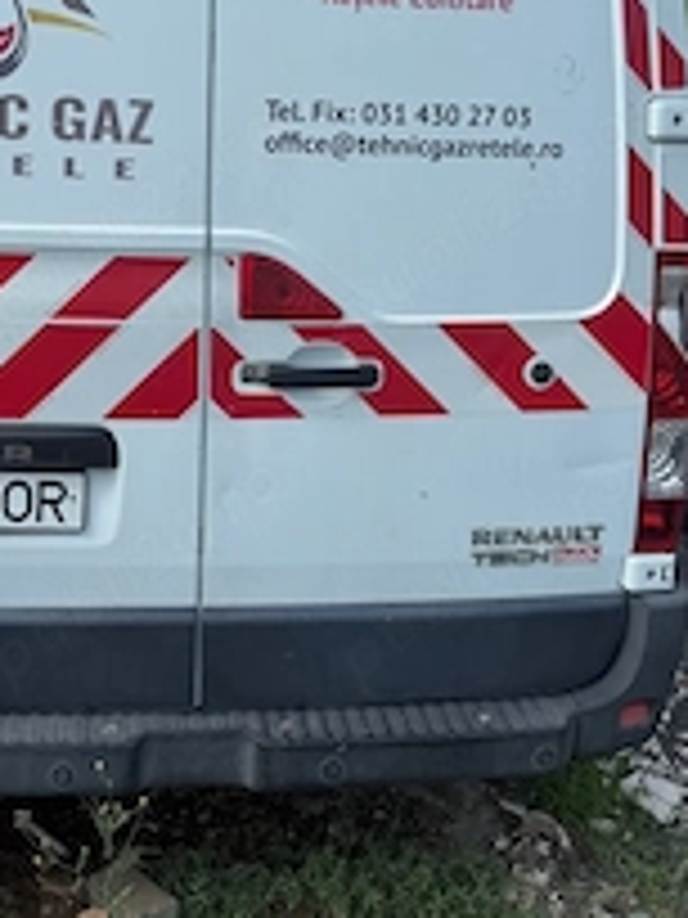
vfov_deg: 39.7
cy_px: 274
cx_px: 225
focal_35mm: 47
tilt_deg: -7.4
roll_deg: -3.4
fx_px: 1246
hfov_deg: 30.6
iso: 80
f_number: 1.78
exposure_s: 1/3953
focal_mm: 6.76
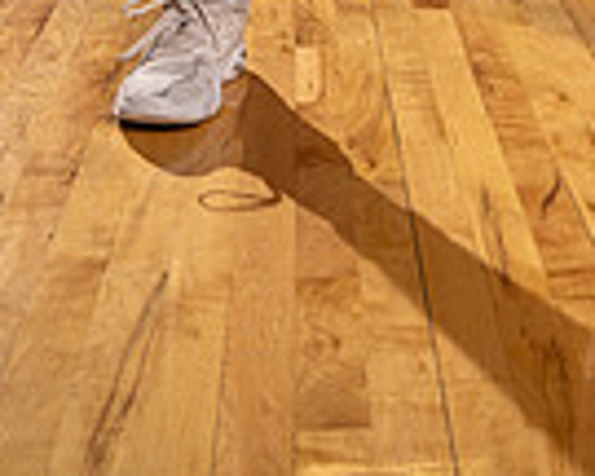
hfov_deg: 20.6
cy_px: -485
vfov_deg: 14.1
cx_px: 542
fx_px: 1602
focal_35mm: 91
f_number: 5.6
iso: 200
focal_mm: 29
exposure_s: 1/250
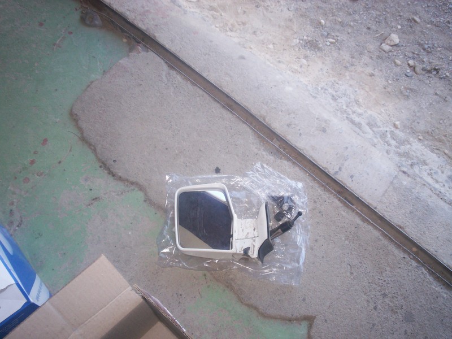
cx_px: 226
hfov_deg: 51.4
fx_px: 470
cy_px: 170
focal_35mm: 36
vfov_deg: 39.7
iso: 140
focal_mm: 5.9
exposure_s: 1/64
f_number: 4.5
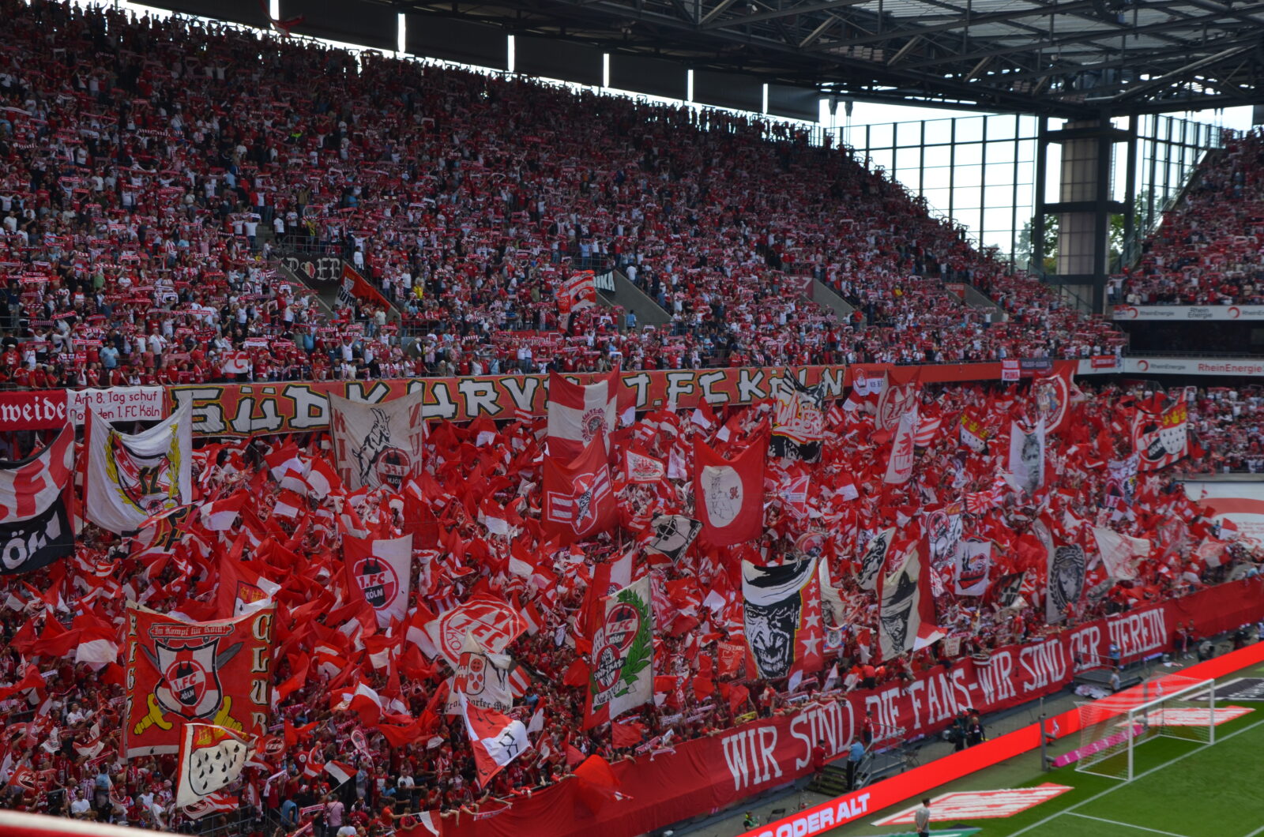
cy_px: 418
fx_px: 1787
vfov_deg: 26.4
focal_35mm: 51
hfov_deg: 39.0
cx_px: 632
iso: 200
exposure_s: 1/250
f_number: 8
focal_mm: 34
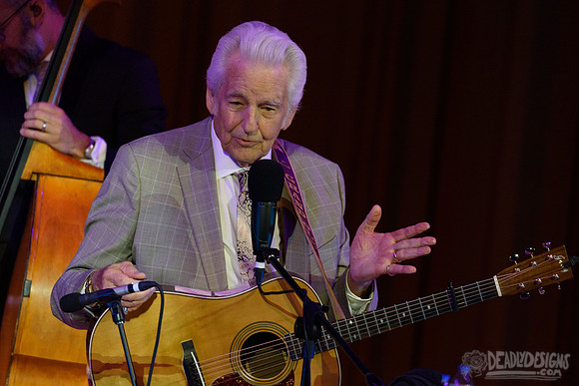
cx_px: 262
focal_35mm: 658
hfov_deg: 3.1
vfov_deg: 2.1
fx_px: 10583
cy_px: 174
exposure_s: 1/500
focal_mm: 600
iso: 2500
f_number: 6.3
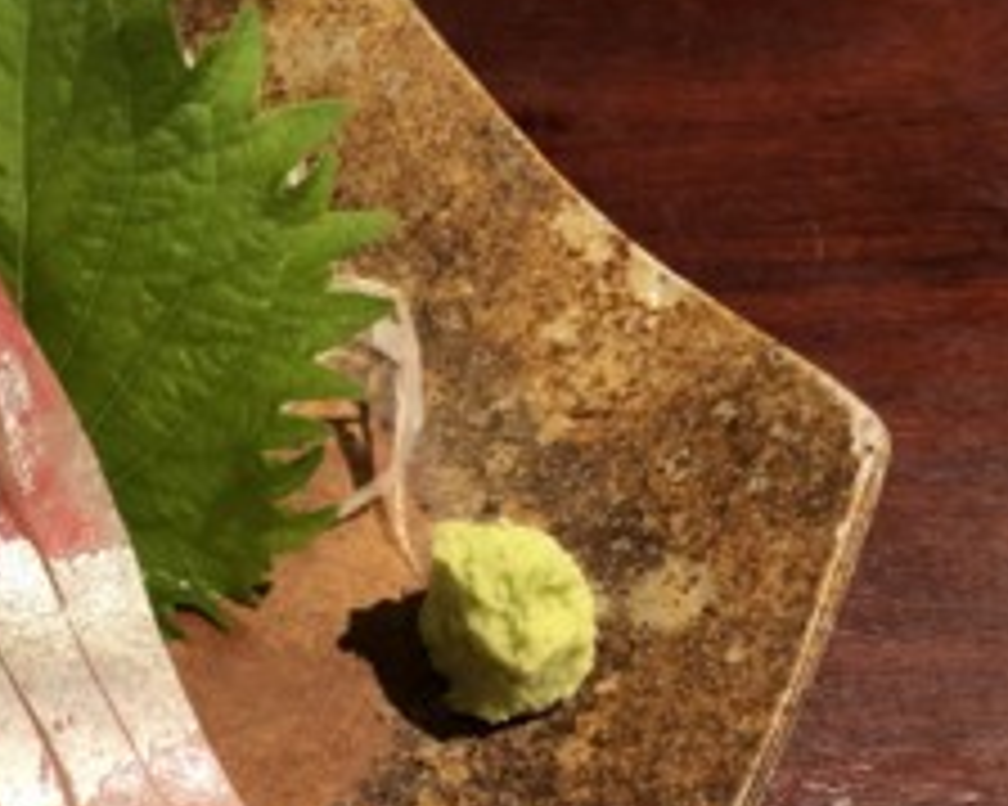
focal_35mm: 55
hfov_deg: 31.6
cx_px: 4
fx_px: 1640
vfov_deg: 27.1
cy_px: 626
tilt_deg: -57.9
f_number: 1.8
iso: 100
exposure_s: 1/15
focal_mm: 4
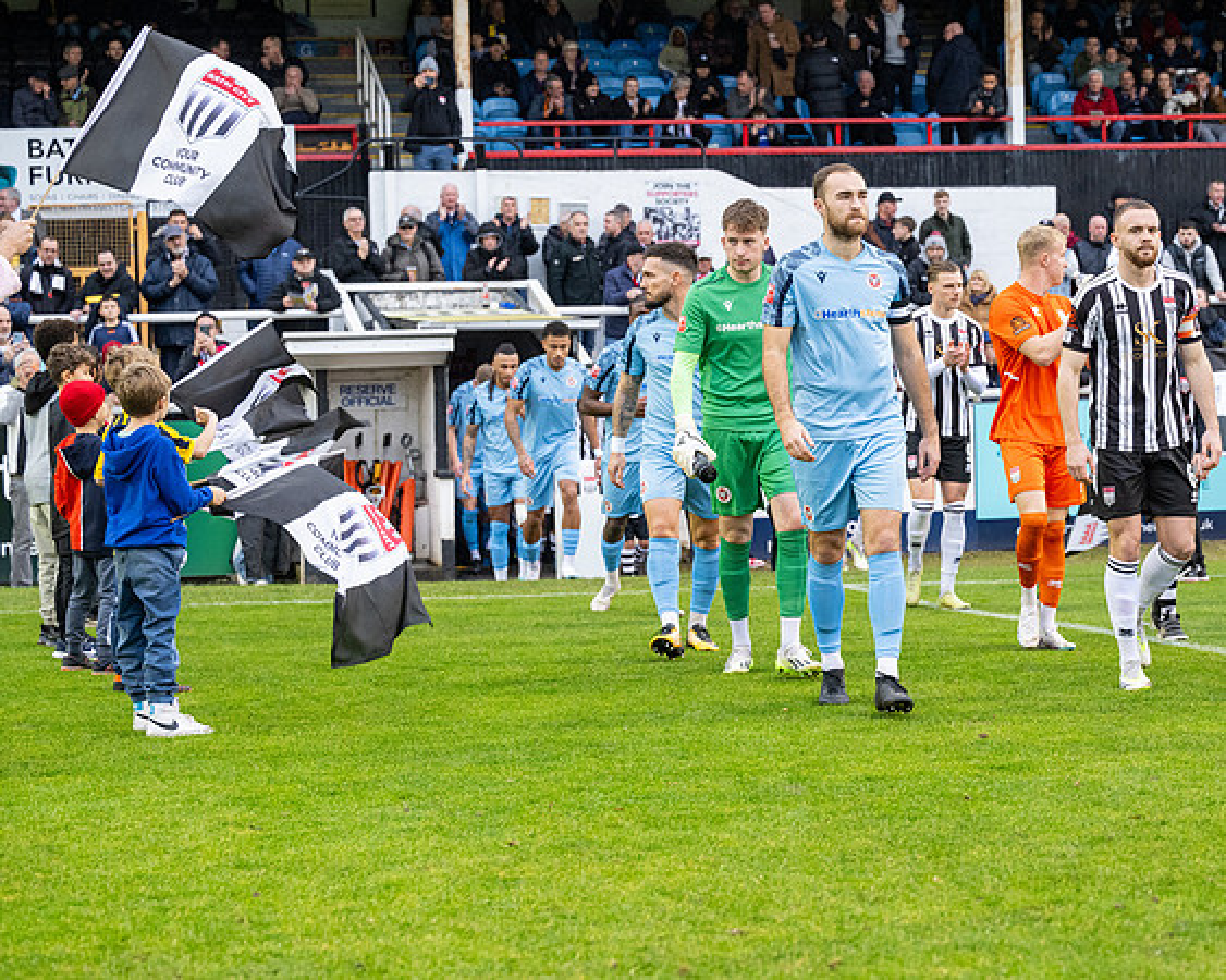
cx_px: 807
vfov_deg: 17.7
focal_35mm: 87
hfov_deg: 22.0
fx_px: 3139
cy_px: 525
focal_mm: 70
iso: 2000
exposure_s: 1/320
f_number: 4
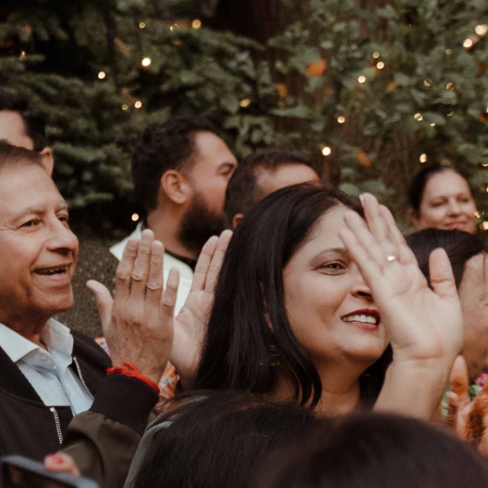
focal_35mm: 144
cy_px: 437
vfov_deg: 12.0
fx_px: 2297
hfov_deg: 11.4
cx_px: 848
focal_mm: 28
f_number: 2.8
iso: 500
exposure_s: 1/250
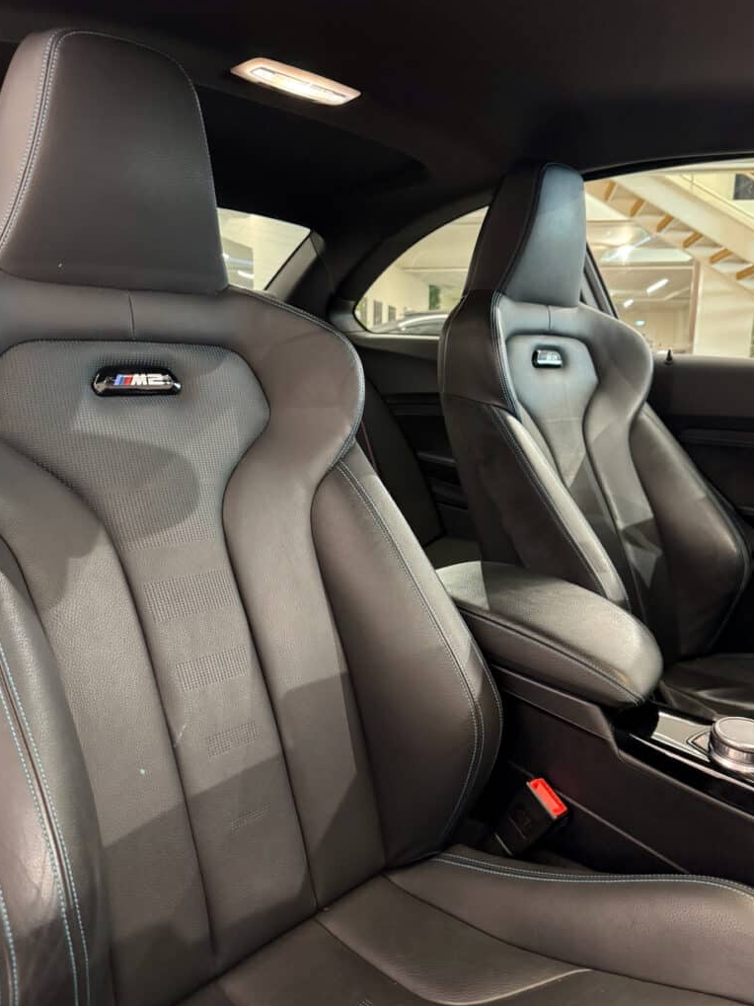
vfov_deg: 69.4
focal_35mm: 25
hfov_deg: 54.9
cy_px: 513
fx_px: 726
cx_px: 387
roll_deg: -2.1
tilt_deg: -10.0
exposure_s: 1/33
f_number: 1.78
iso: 800
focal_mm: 6.76
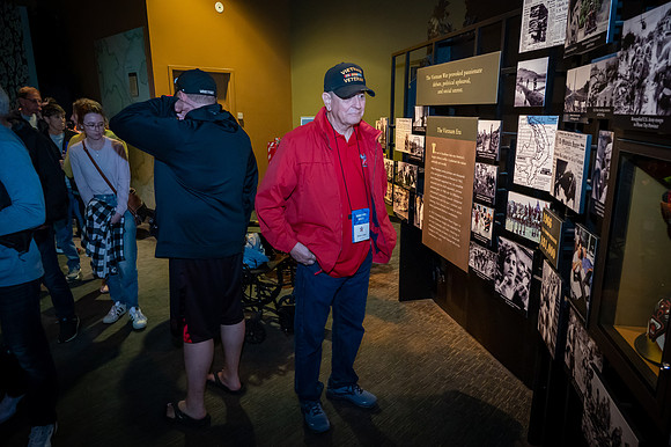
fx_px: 447
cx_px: 336
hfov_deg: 73.8
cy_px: 224
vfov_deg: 53.1
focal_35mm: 24
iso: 12800
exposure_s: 1/50
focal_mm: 24
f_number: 5.6
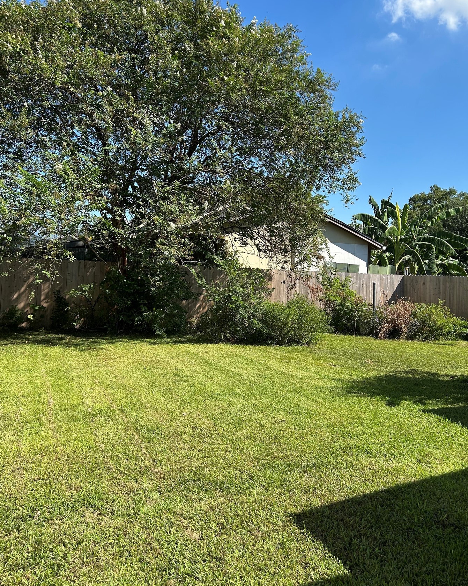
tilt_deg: +3.5
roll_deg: -3.1
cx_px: 257
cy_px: 256
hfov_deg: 47.0
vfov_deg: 57.0
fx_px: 537
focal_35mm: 31
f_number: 1.5
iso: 50
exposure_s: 1/2513
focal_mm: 5.7
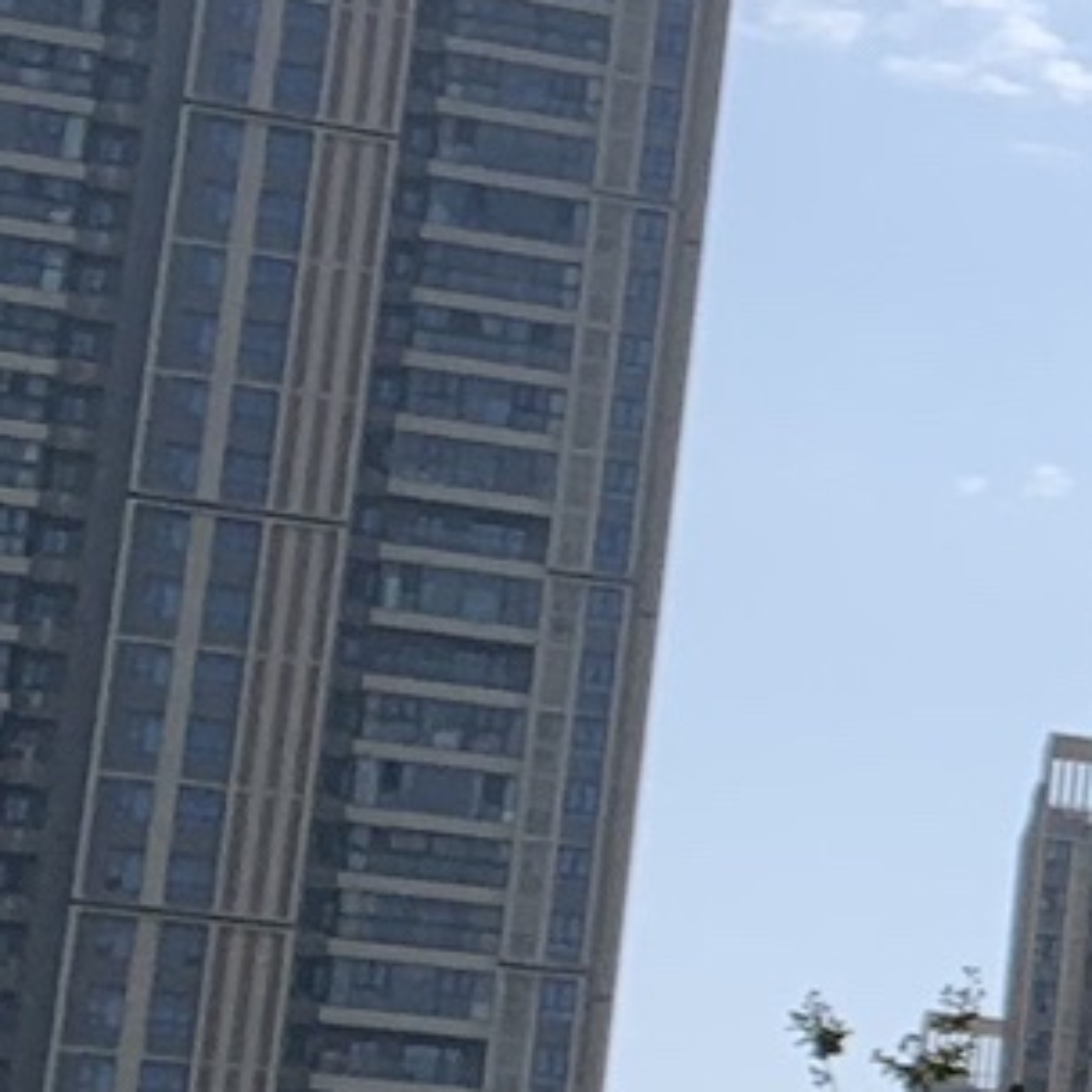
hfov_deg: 9.1
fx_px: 5389
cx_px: 3384
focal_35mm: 151
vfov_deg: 11.4
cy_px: 1290
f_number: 1.8
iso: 25
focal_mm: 4.25
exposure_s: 1/6061
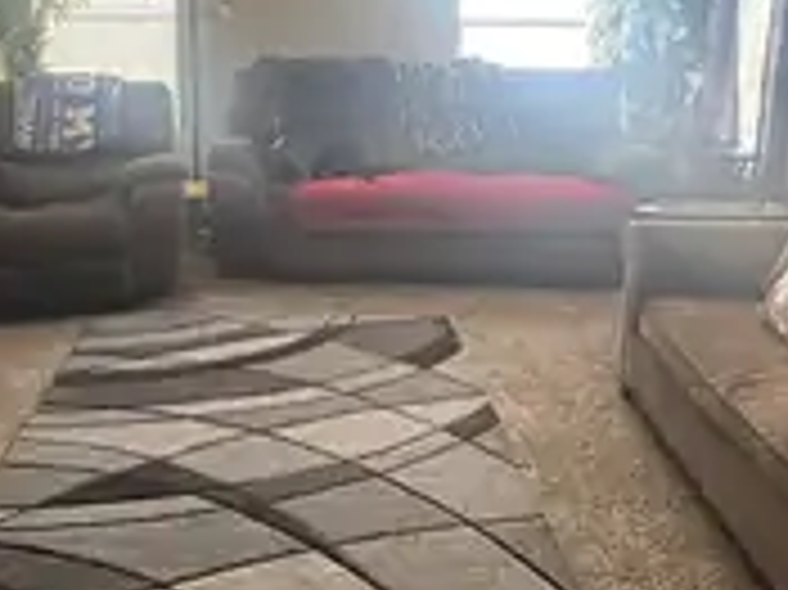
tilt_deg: -9.7
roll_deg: -1.0
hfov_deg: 56.5
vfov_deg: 42.3
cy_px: 126
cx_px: 324
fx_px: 728
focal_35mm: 32
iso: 500
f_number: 2.2
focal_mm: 2.22
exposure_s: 1/60
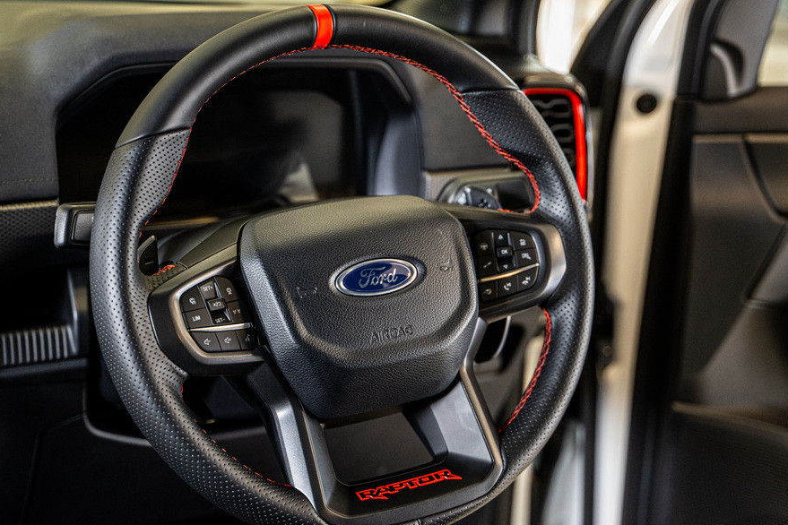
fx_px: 1401
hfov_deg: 31.4
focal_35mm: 64
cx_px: 383
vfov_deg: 21.2
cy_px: 284
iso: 1600
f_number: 2.8
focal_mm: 55
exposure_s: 1/125
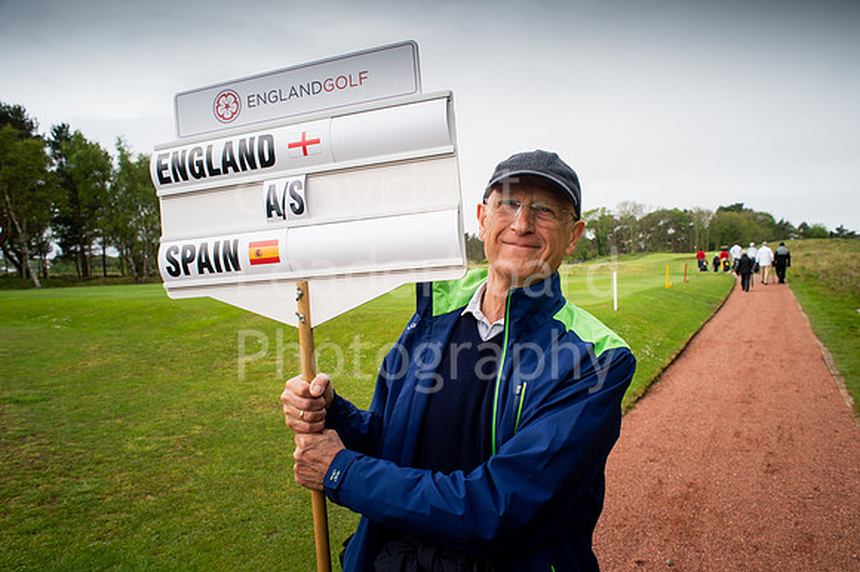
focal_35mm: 24
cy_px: 286
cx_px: 430
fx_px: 573
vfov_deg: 53.1
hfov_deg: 73.8
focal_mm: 24
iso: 200
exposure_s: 1/250
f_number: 7.1
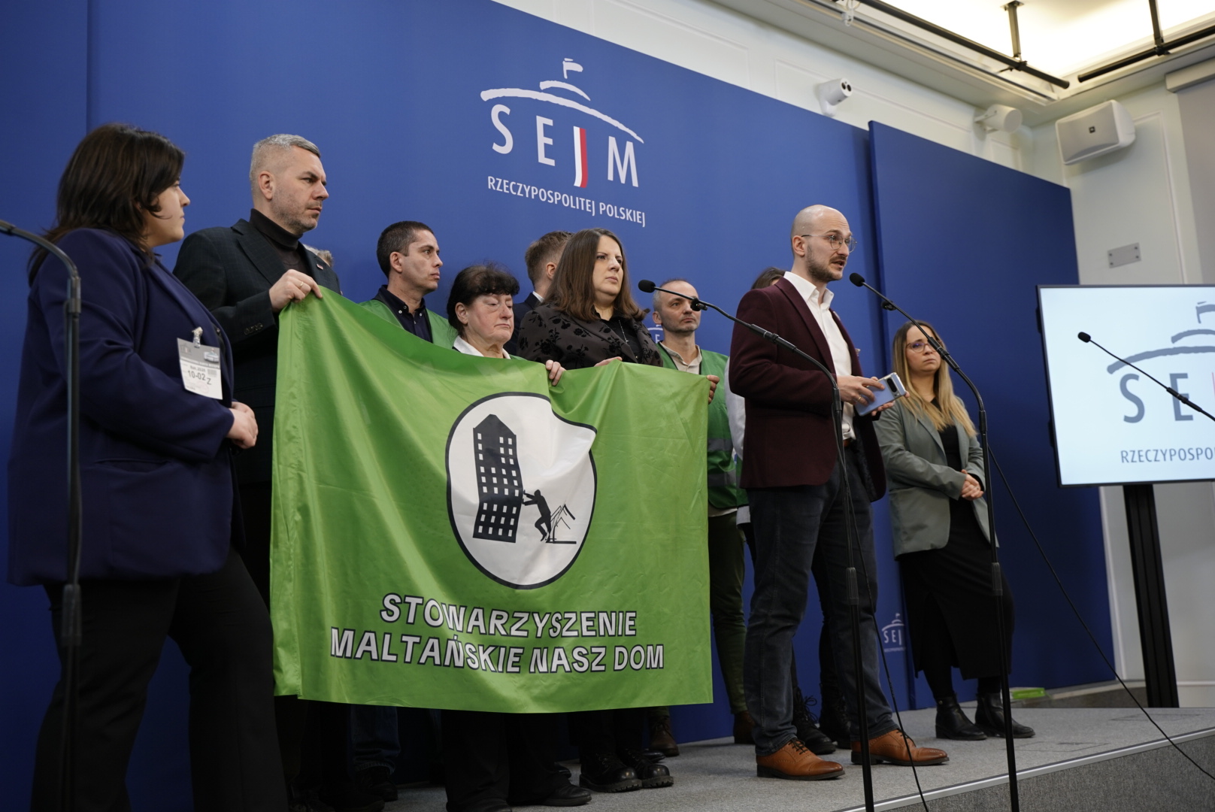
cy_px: 406
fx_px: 1317
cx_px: 608
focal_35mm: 39
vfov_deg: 34.3
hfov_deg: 49.5
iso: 500
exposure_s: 1/100
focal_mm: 39
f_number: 3.5
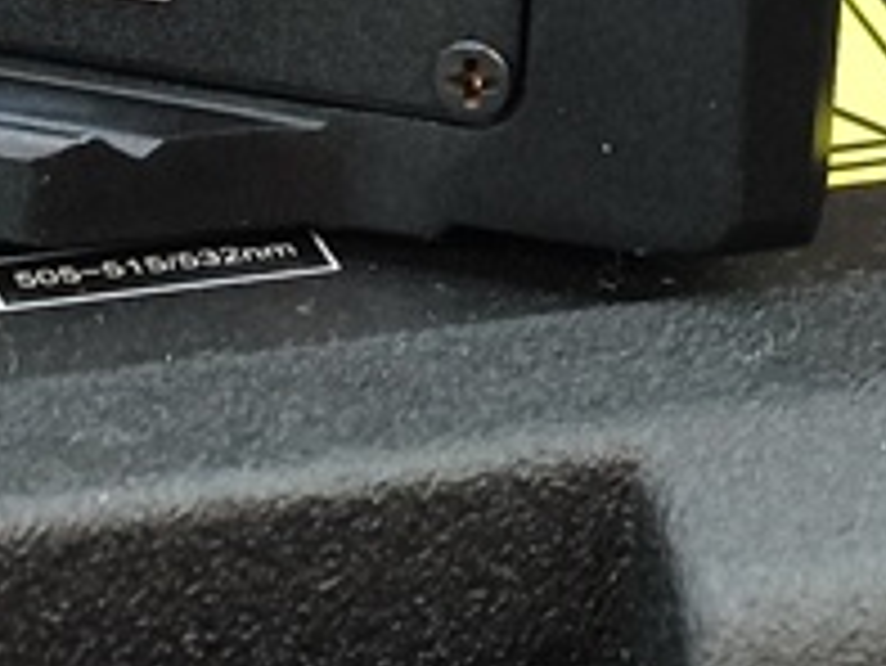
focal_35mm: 519
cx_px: -27
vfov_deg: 2.9
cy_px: 198
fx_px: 13292
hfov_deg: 3.8
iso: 2491
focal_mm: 22.48
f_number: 2.67
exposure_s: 1/15
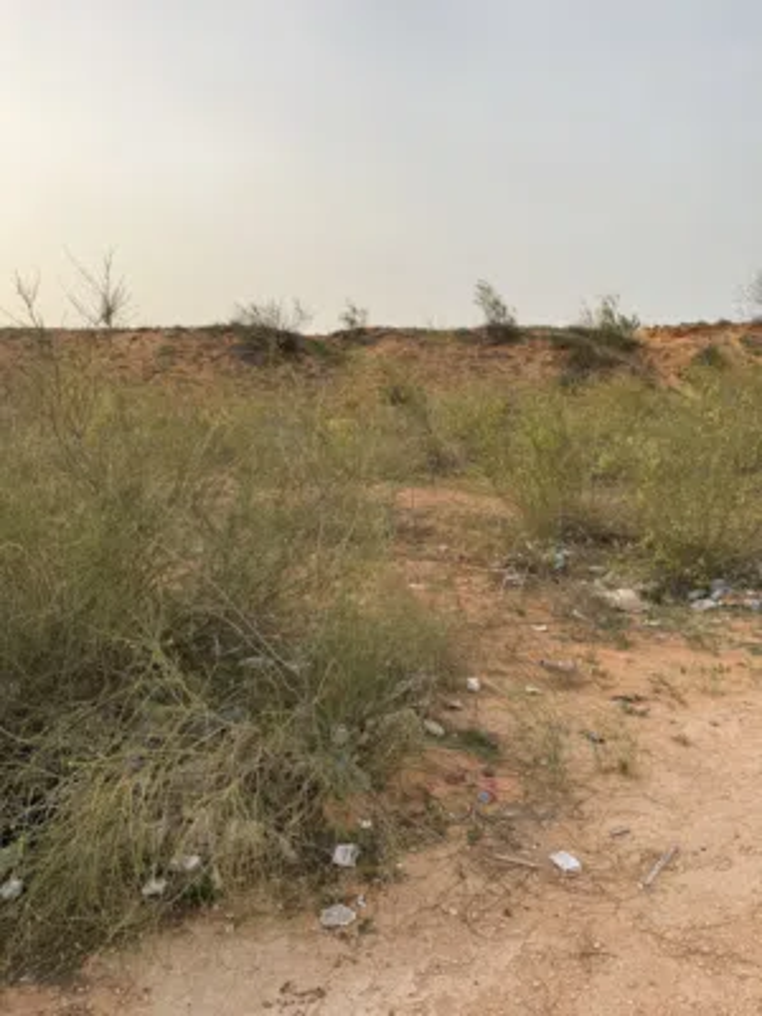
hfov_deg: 56.8
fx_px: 704
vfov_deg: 71.6
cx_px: 381
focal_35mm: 24
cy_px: 508
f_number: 1.78
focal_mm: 6.76
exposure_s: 1/654
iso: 80
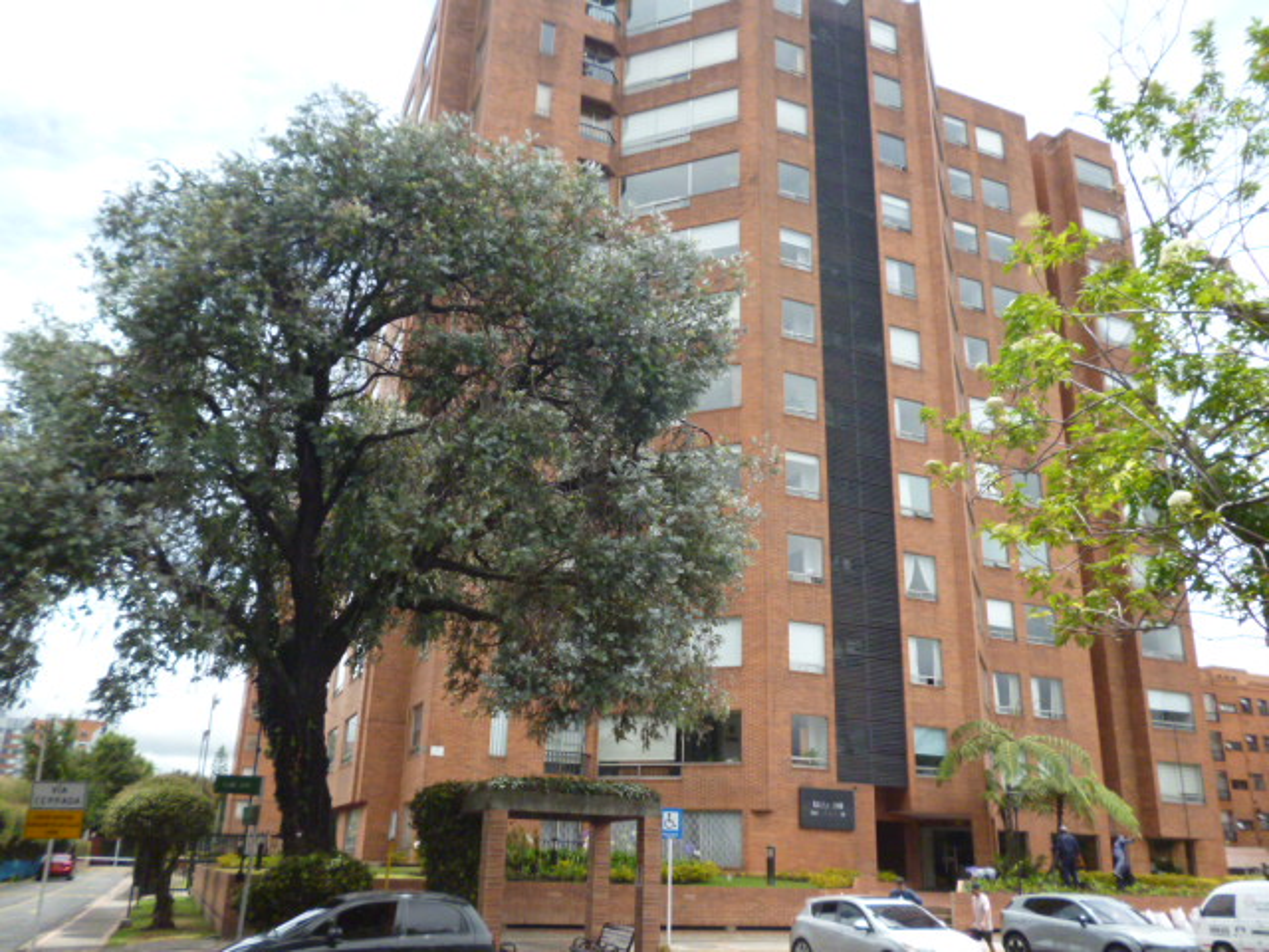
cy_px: 476
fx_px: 1026
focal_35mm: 28
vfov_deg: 49.7
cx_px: 634
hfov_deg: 63.4
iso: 400
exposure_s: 1/250
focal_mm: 5
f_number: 9
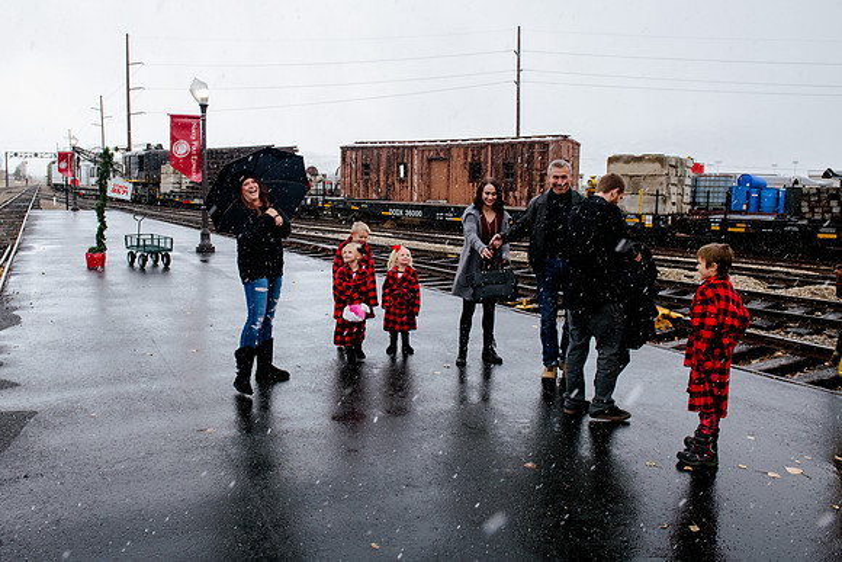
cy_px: 242
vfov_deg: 47.4
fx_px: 638
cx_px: 363
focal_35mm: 27
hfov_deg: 66.5
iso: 1250
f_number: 7.1
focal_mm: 24
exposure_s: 1/320
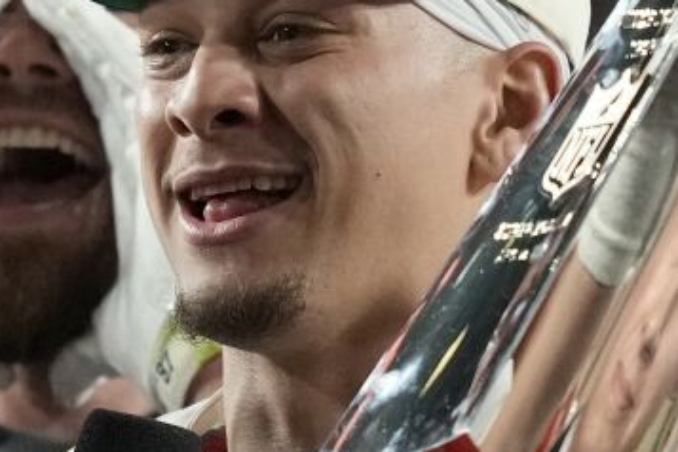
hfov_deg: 0.8
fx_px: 47004
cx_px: 182
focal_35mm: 2496
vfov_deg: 0.6
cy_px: 379
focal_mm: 400
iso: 4000
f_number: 3.5
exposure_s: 1/1600
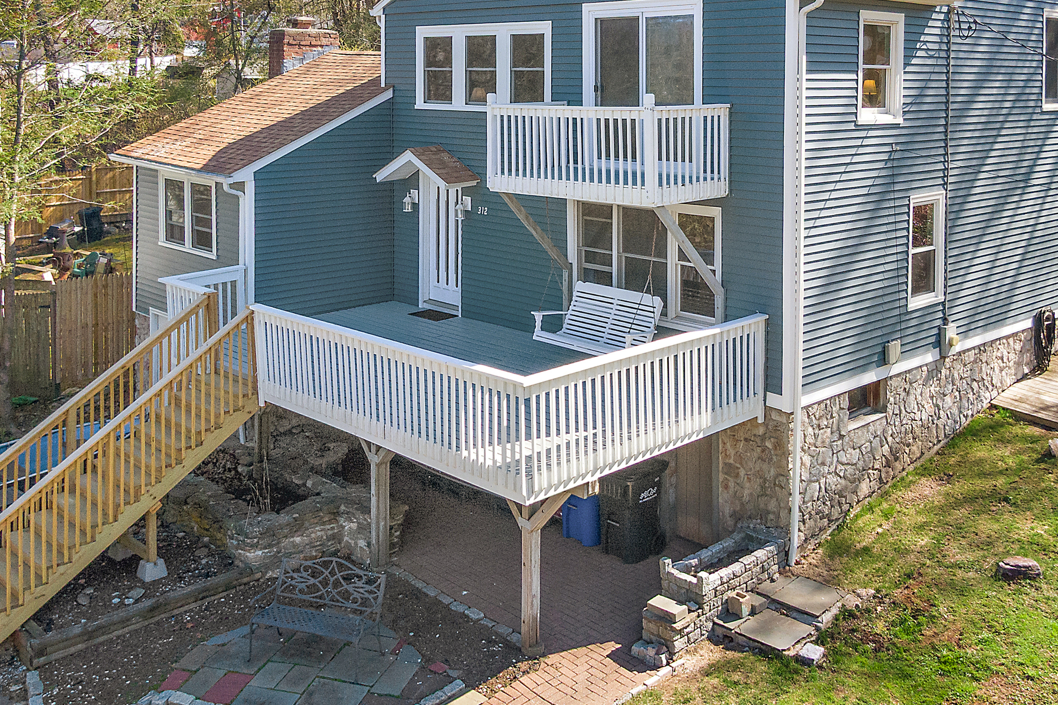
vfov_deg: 37.9
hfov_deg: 54.4
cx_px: 574
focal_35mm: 35
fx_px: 1029
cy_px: 355
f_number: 2.8
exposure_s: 1/640
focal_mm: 4.39
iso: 110
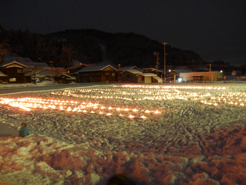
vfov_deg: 54.9
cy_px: 92
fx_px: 178
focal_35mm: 25
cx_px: 123
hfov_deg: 69.4
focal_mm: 4.5
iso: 1100
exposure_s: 1
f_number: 3.4
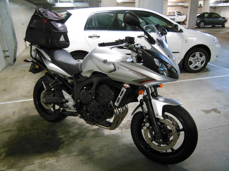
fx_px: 192
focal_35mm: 29
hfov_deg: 61.7
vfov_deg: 48.2
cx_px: 114
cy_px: 86
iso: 800
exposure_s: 1/5
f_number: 3.7
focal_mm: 5.2
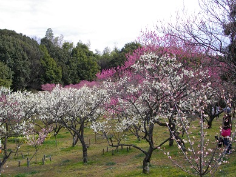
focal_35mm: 40
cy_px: 88
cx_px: 118
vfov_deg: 36.0
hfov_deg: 46.8
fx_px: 273
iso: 100
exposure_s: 1/500
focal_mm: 7.1
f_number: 3.2
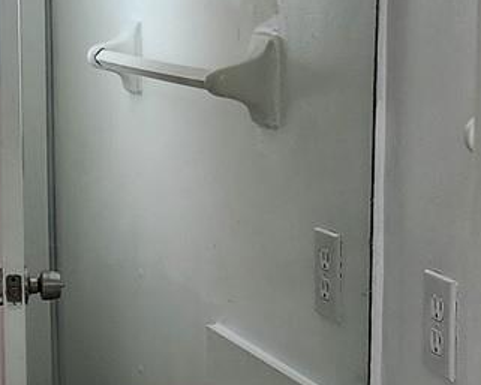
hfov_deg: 16.8
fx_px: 1595
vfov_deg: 13.8
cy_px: 220
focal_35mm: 112
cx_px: 0
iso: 125
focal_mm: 6.4
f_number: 1.8
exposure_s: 1/180
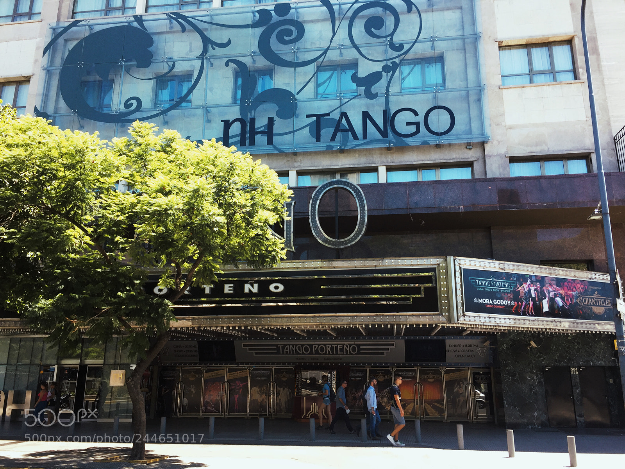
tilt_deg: +15.2
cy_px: 234
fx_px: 524
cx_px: 312
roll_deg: -1.4
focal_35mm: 29
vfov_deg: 48.2
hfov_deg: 61.7
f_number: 2.2
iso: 32
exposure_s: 1/278
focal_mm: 4.15
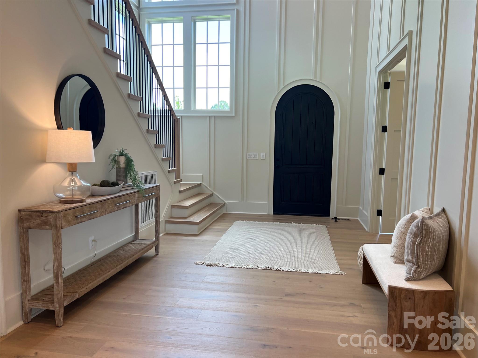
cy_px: 179
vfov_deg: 53.1
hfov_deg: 67.3
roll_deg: -1.0
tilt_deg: -4.1
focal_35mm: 26
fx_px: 359
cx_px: 239
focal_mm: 5.7
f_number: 1.5
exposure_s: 1/120
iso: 50
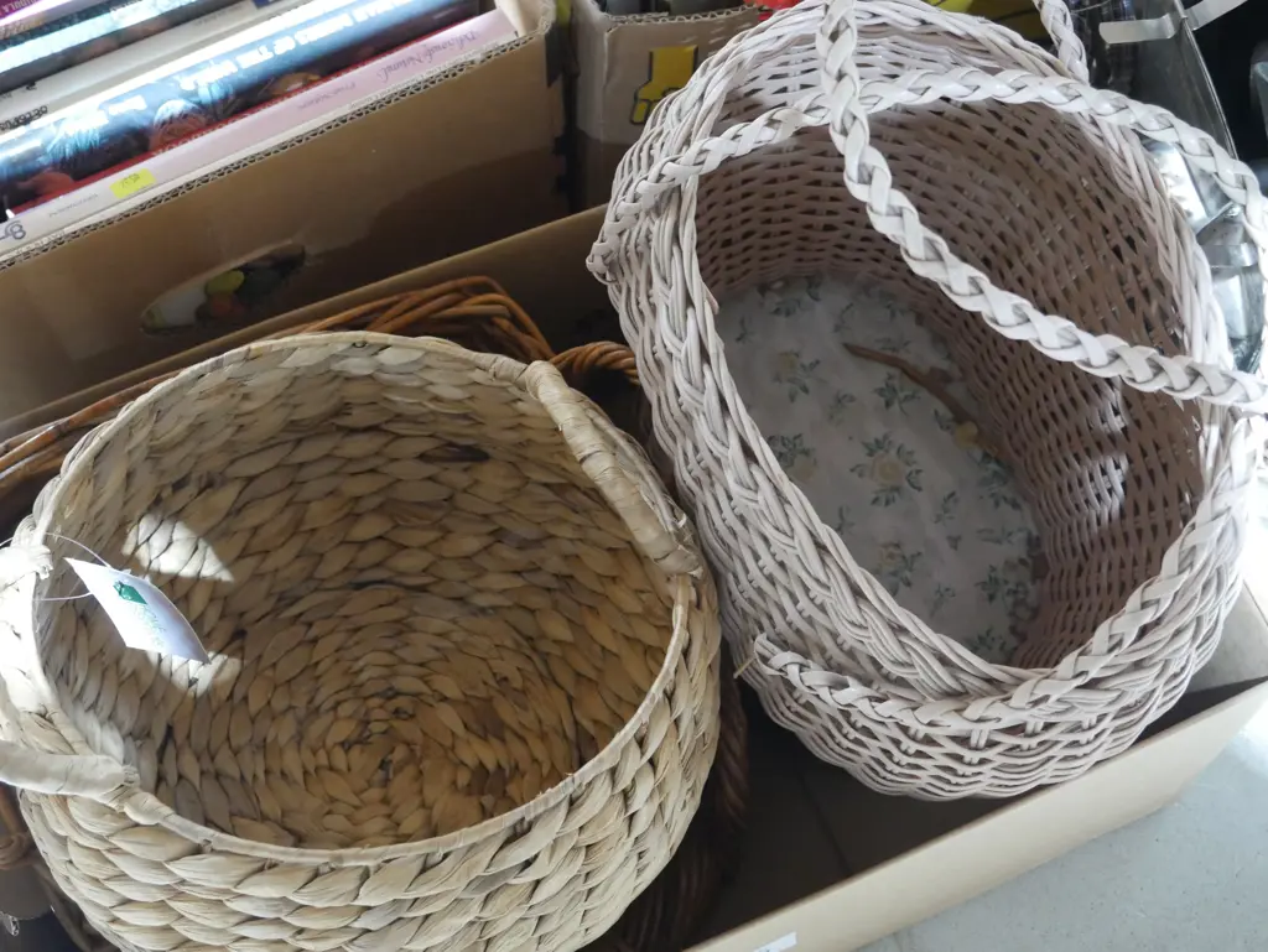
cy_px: 476
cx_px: 634
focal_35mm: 46
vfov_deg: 31.5
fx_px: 1686
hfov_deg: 41.2
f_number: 5.1
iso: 3200
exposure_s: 1/15
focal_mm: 23
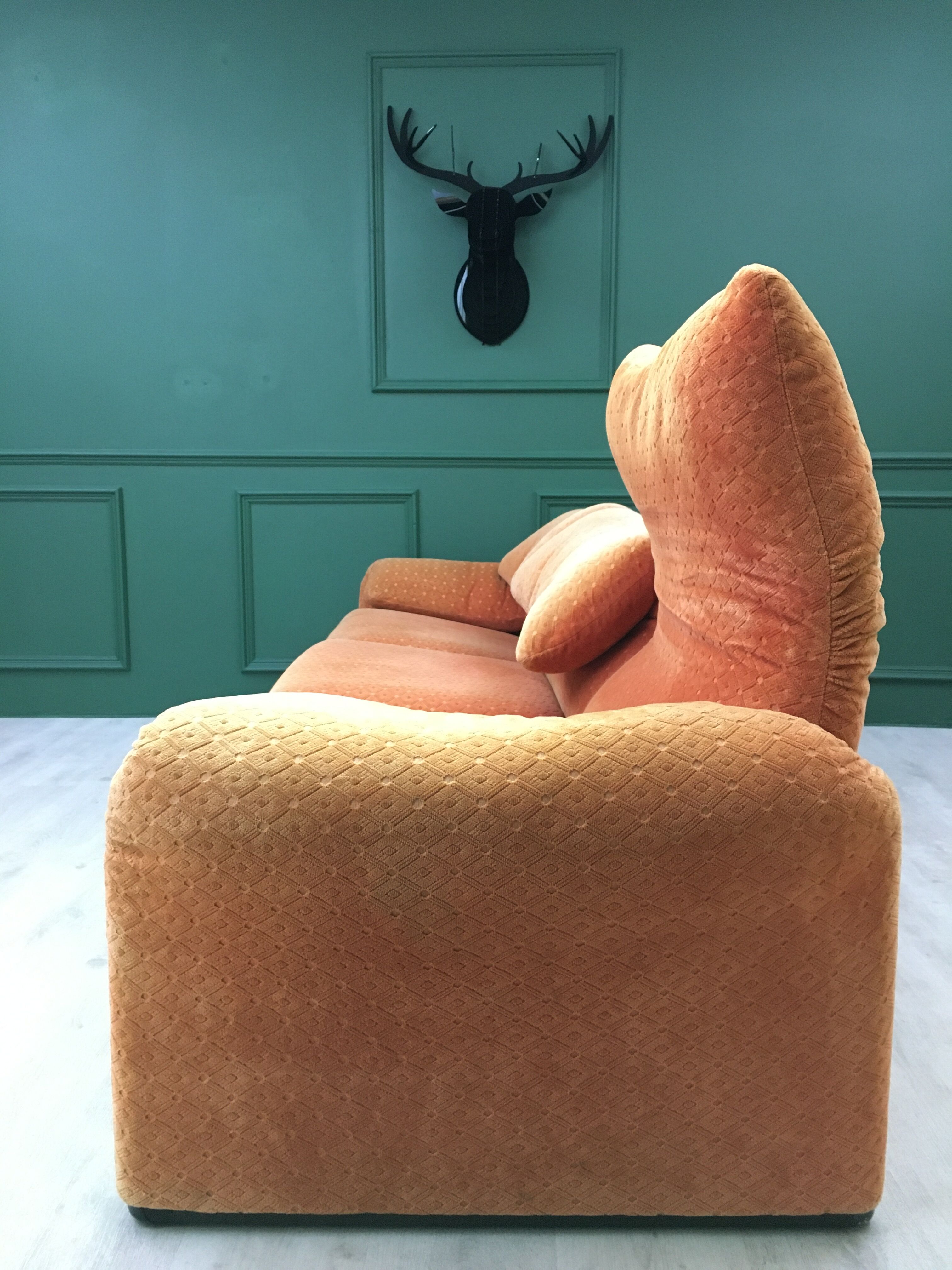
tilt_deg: -7.2
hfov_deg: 48.2
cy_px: 635
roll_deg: -0.8
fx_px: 1063
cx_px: 476
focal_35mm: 29
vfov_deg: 61.7
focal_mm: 4.15
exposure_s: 1/17
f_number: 2.2
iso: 200
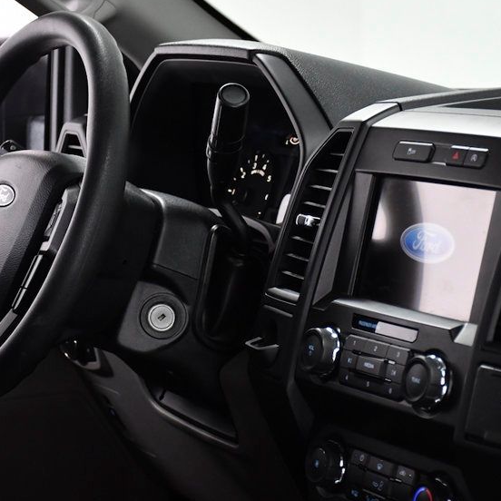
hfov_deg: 14.2
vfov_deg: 14.2
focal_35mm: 123
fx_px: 2014
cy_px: 232
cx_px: 246
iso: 2500
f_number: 4.8
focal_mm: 52
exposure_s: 1/160
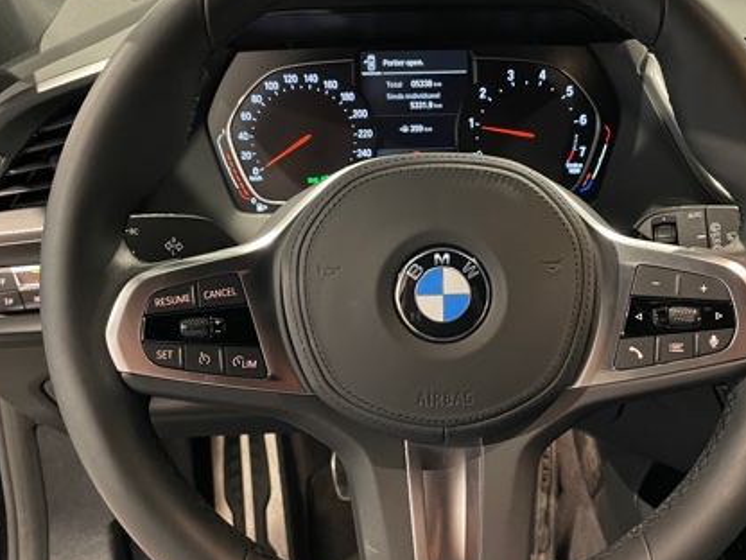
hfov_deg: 46.6
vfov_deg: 36.0
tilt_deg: -24.5
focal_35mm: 40
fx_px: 862
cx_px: 443
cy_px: 266
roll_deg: +0.4
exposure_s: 1/25
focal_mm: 4.2
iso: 640
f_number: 1.6
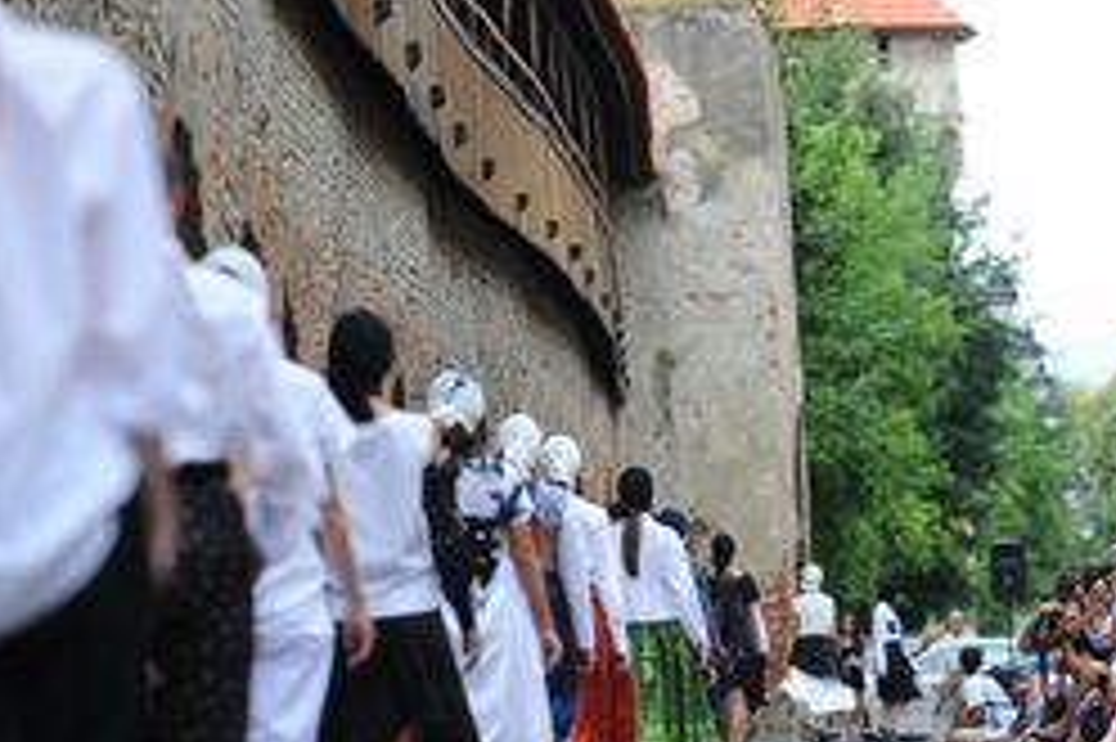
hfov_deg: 7.1
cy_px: 569
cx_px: 873
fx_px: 8984
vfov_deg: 4.7
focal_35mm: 290
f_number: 2.8
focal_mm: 120
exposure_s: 1/320
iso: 400
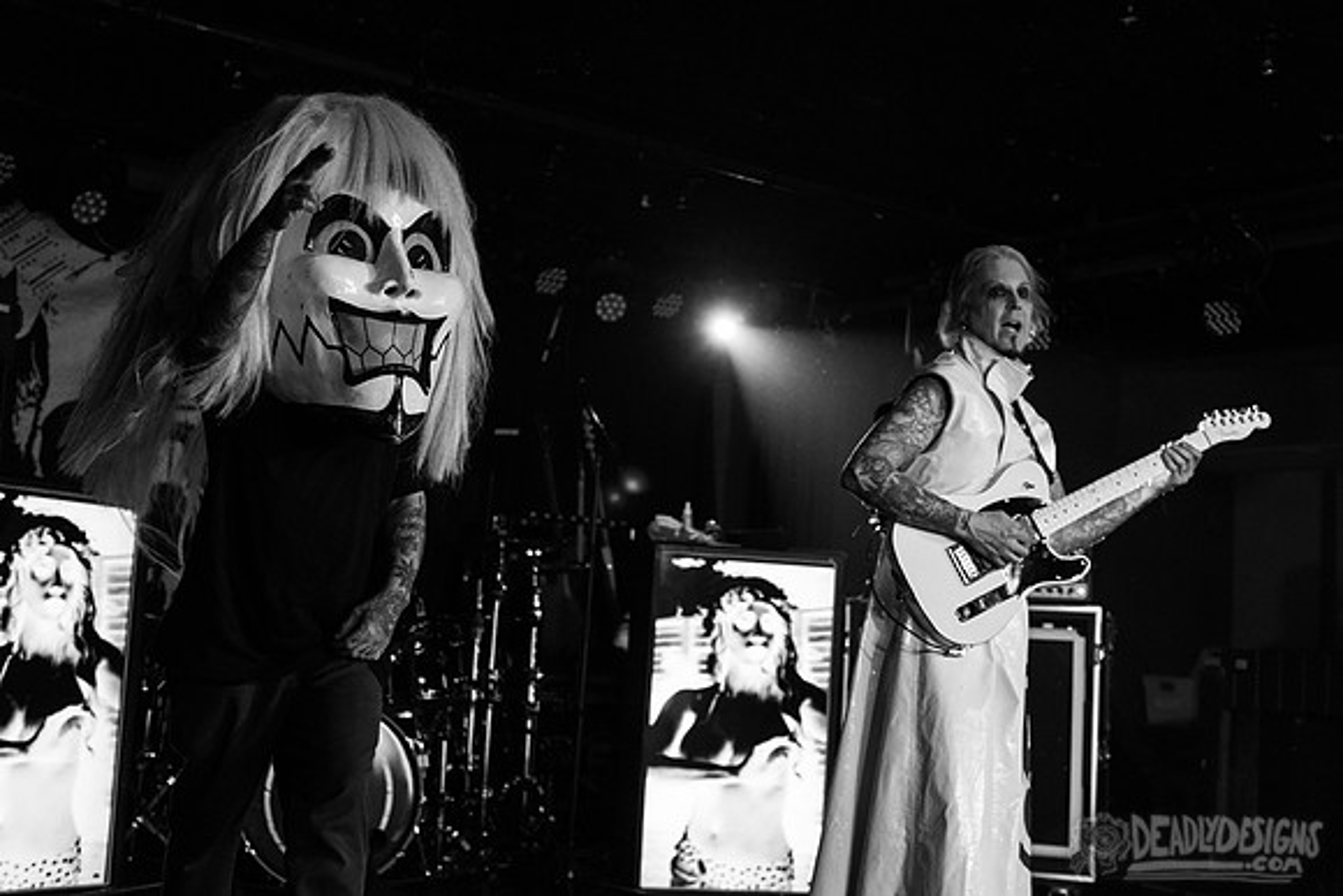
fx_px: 1823
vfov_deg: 27.6
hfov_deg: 40.4
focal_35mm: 49
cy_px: 410
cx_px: 672
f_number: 3.5
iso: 2000
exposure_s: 1/160
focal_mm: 45
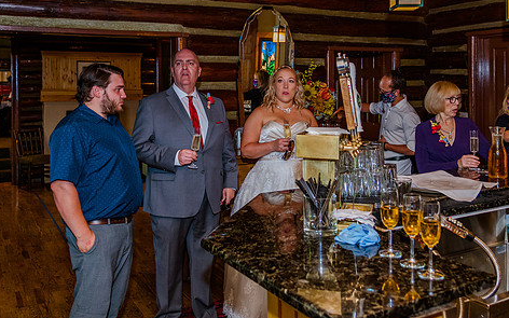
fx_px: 527
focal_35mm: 38
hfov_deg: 51.5
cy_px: 85
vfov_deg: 33.0
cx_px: 262
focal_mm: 27
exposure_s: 1/125
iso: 2500
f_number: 4
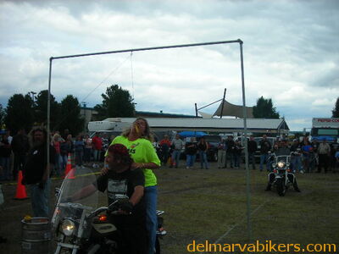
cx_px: 170
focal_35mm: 38
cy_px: 127
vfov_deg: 37.7
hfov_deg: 49.0
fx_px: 372
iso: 50
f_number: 6.4
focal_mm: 6.3
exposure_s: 1/140
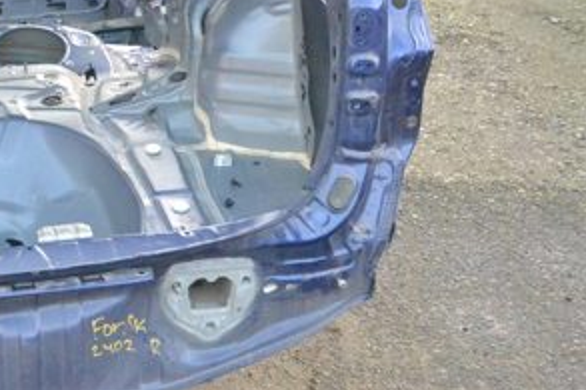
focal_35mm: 72
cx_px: -18
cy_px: 56
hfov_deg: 26.4
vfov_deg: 18.7
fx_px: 1171
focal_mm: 22
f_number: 9
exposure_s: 1/160
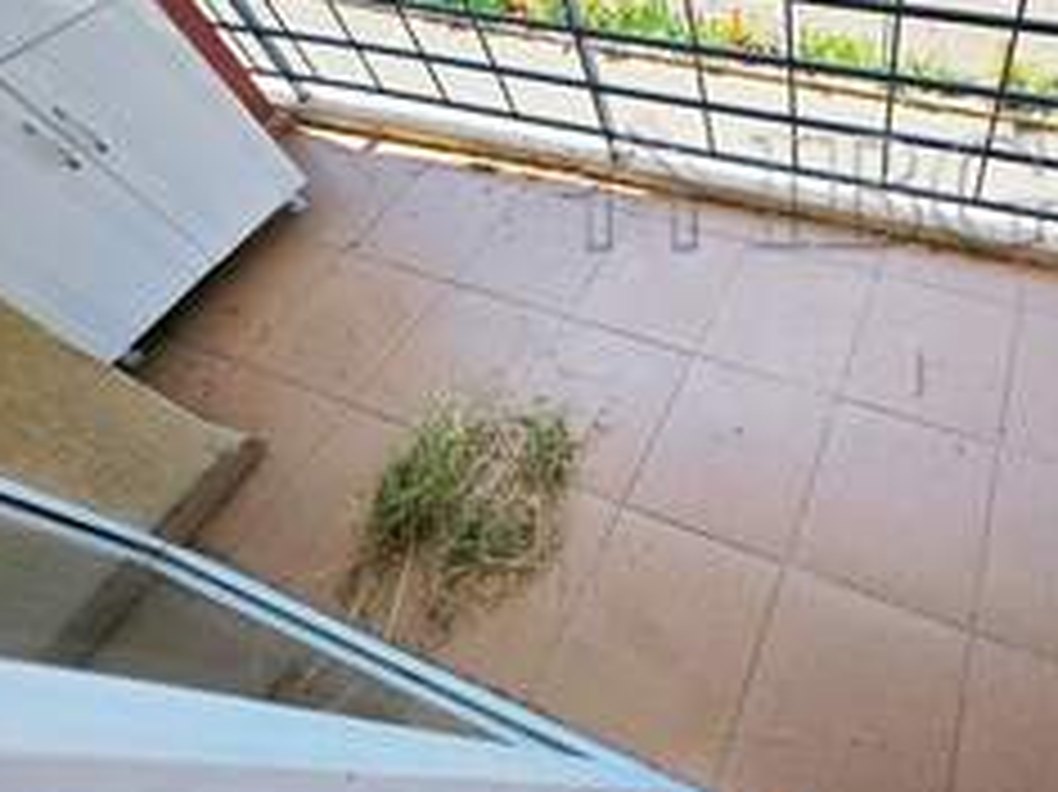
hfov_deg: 72.9
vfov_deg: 60.2
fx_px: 642
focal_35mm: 21
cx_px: 806
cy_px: 205
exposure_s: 1/779
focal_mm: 1.7
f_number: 2.2
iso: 32
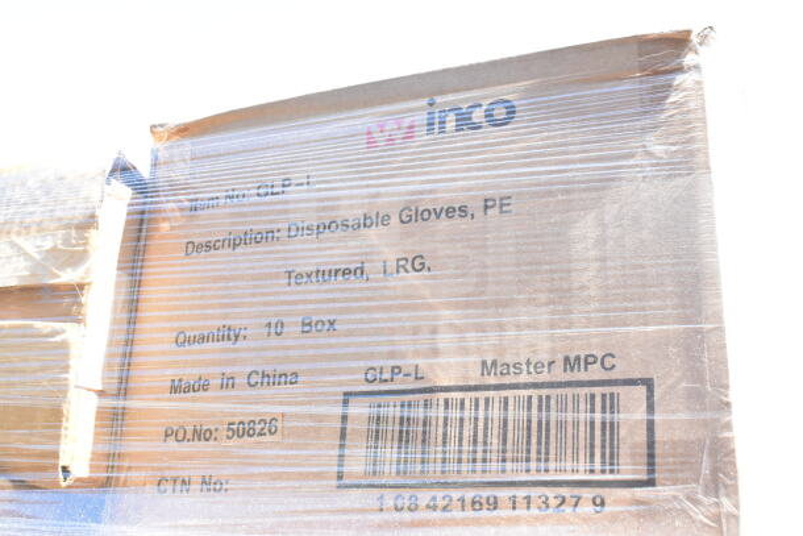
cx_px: 402
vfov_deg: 30.9
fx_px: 970
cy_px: 268
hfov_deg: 45.0
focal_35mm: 44
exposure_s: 1/320
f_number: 9
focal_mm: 29
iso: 1600
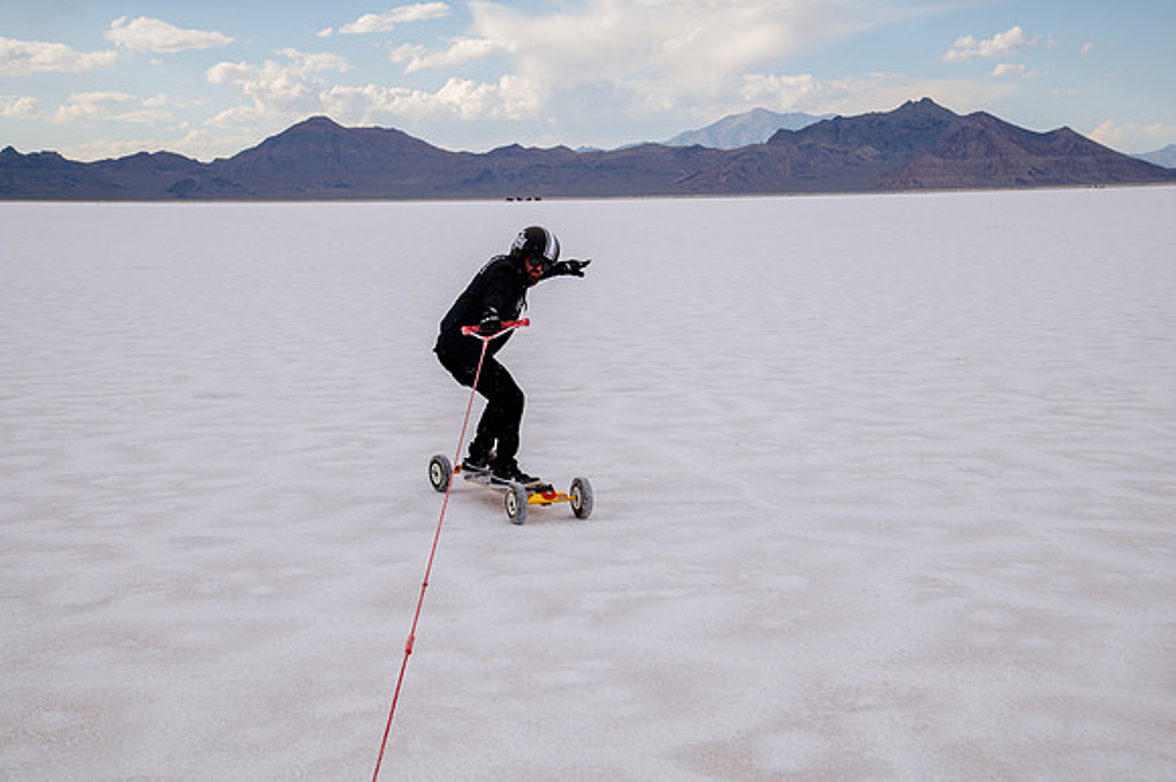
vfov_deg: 27.0
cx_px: 588
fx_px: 1632
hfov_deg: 39.6
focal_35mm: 50
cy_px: 391
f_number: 9
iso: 100
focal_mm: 50
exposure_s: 1/400
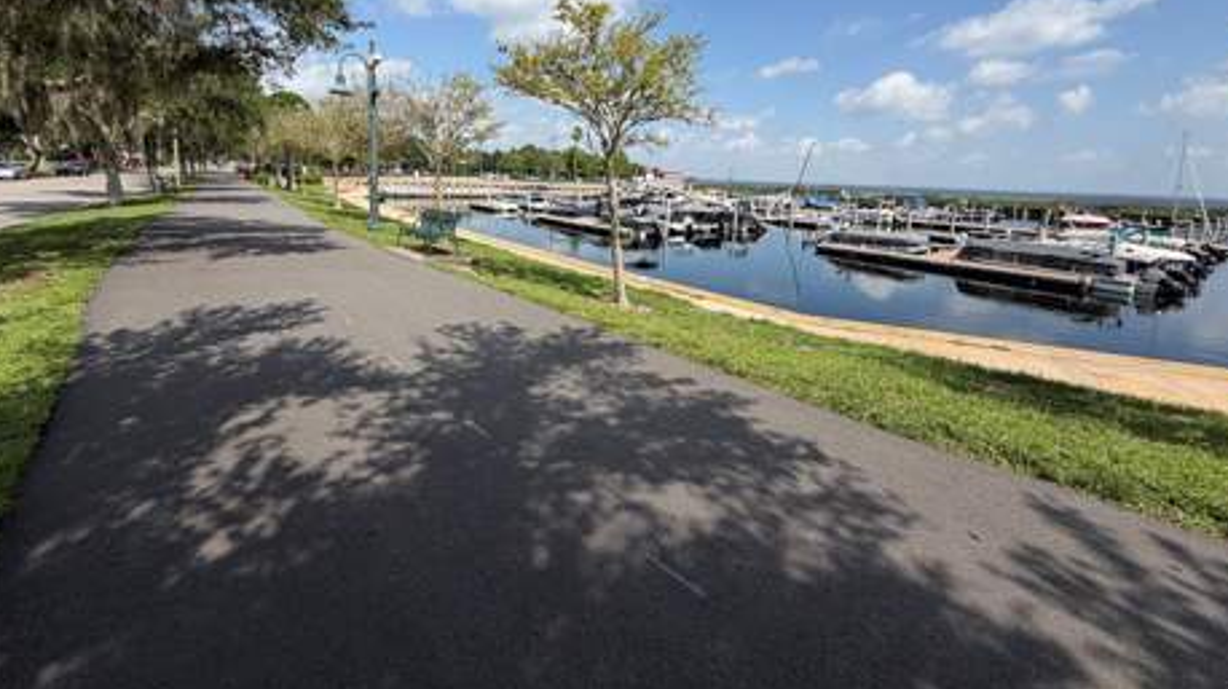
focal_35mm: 16
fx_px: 521
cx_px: 625
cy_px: 239
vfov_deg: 65.5
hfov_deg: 99.4
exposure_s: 1/809
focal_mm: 2.22
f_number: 2.2
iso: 20
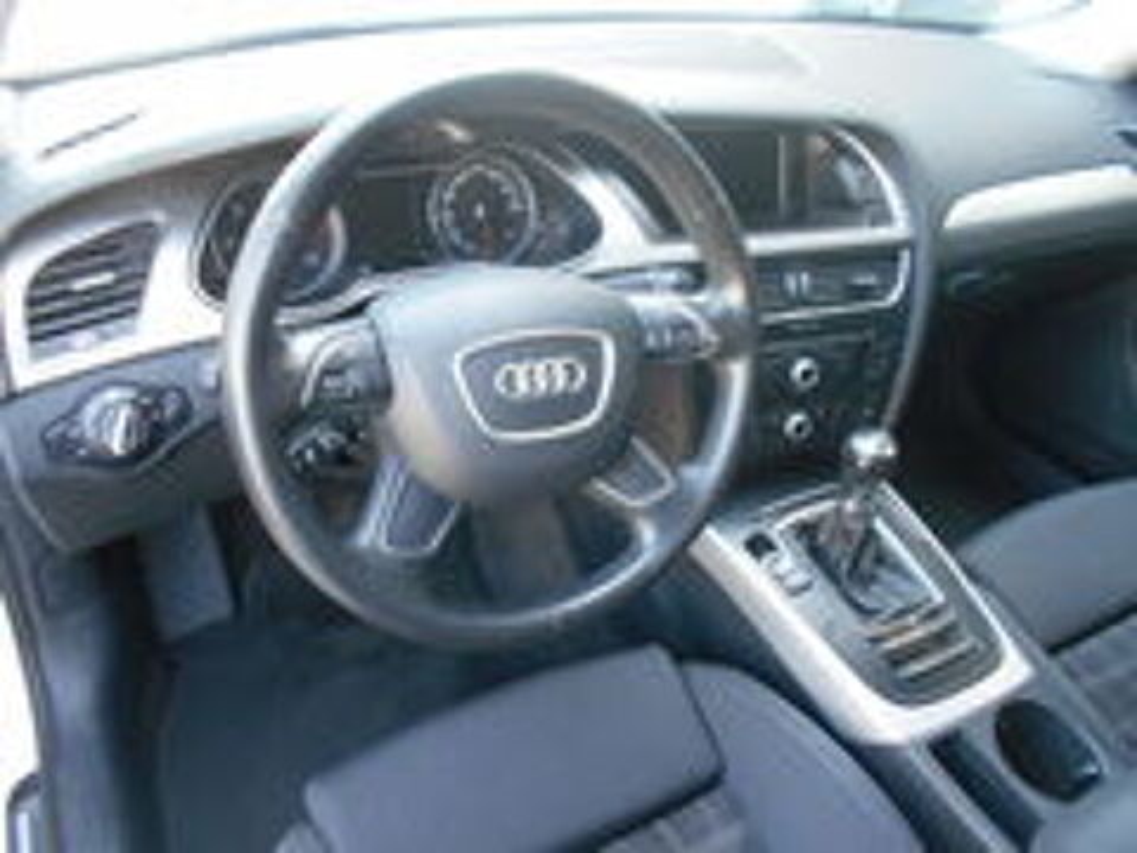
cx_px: 568
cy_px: 426
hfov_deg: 67.3
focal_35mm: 26
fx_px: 854
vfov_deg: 53.1
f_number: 3.2
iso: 320
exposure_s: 1/30
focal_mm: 4.6
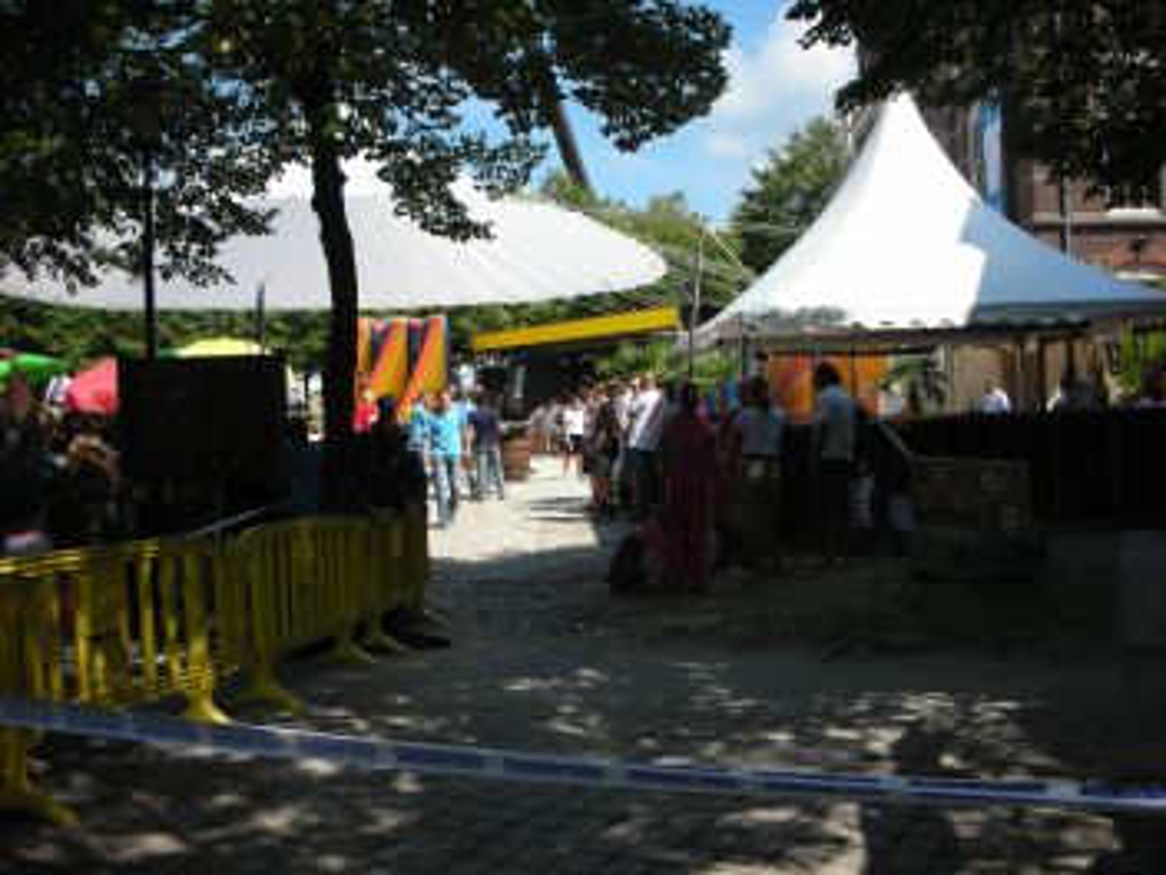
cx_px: 583
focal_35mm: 35
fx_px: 1179
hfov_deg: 52.6
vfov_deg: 40.7
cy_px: 438
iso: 50
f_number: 8.5
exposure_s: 1/68.5
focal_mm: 5.8
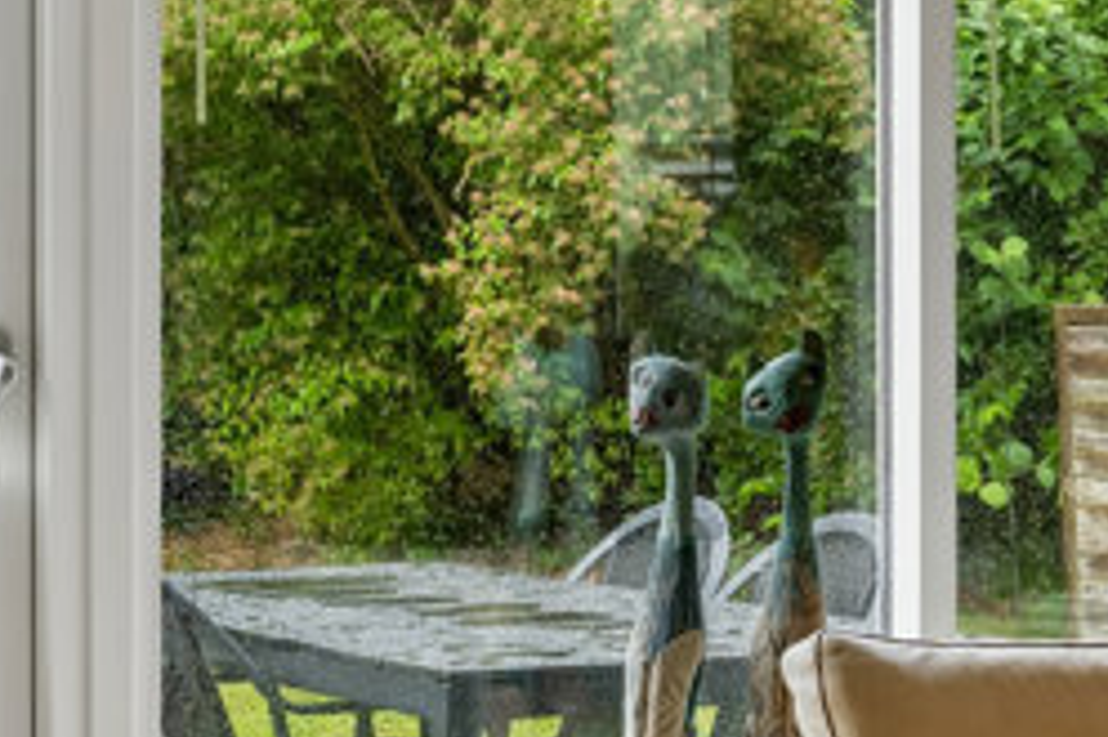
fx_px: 3076
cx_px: 934
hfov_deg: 20.1
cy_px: 462
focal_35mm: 100
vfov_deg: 13.7
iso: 200
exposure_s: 1/13
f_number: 8
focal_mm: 31
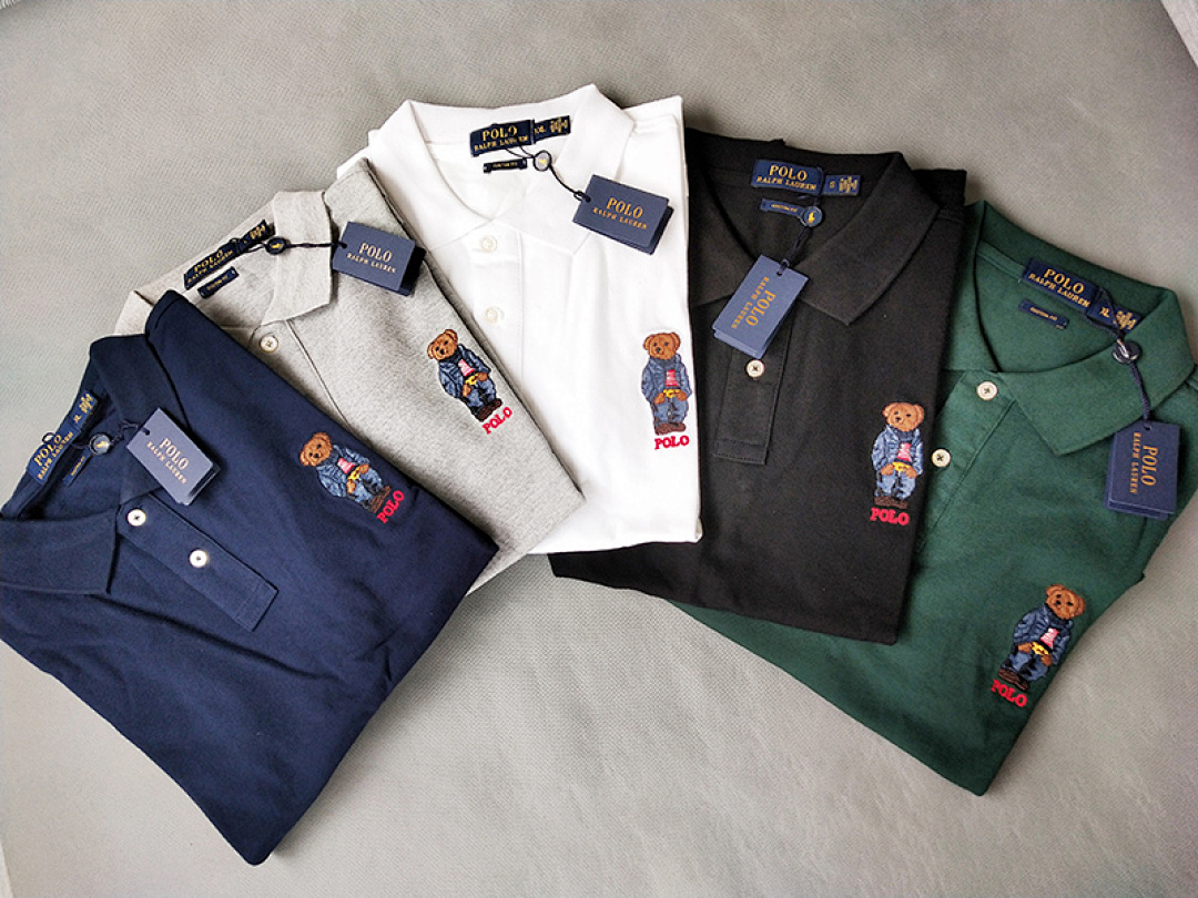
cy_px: 449
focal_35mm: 30
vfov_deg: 46.8
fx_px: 1038
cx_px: 599
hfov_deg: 60.0
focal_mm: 3.95
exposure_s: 1/112
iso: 50
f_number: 1.8
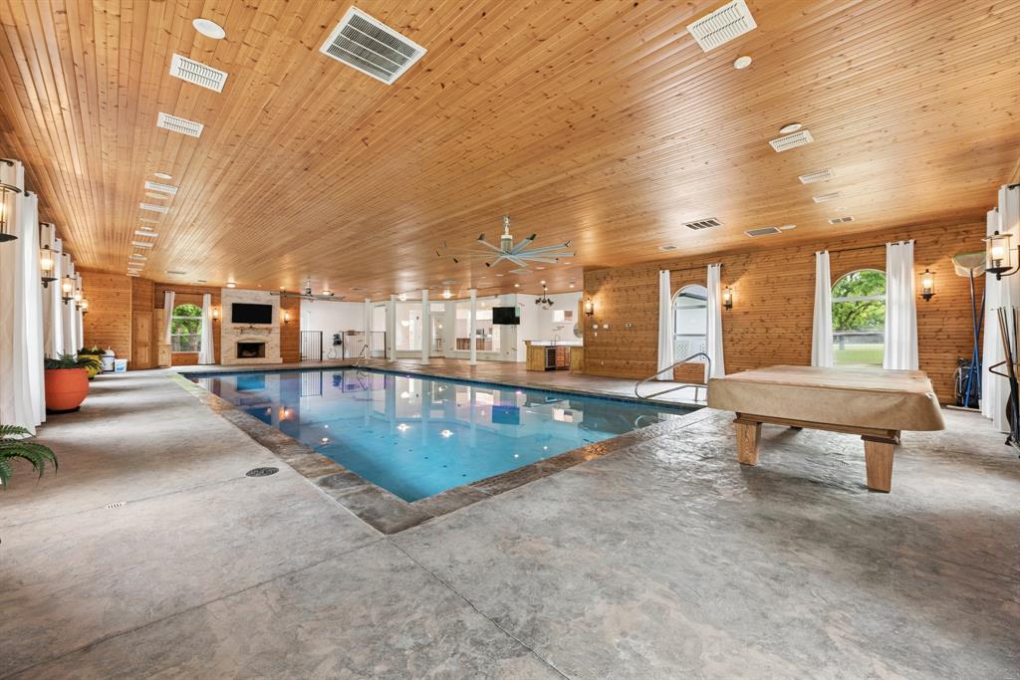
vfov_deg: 81.2
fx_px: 397
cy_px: 340
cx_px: 510
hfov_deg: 104.2
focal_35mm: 14
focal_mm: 14
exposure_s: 1/6
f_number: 8
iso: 400
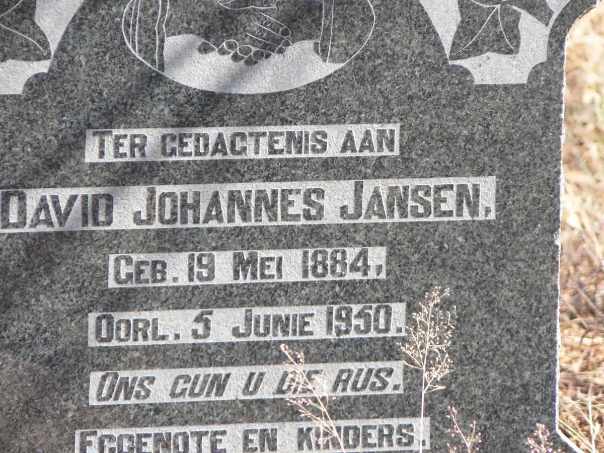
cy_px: 226
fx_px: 7538
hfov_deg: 4.6
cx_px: 302
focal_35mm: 432
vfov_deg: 3.4
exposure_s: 1/125
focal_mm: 72
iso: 80
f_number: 4
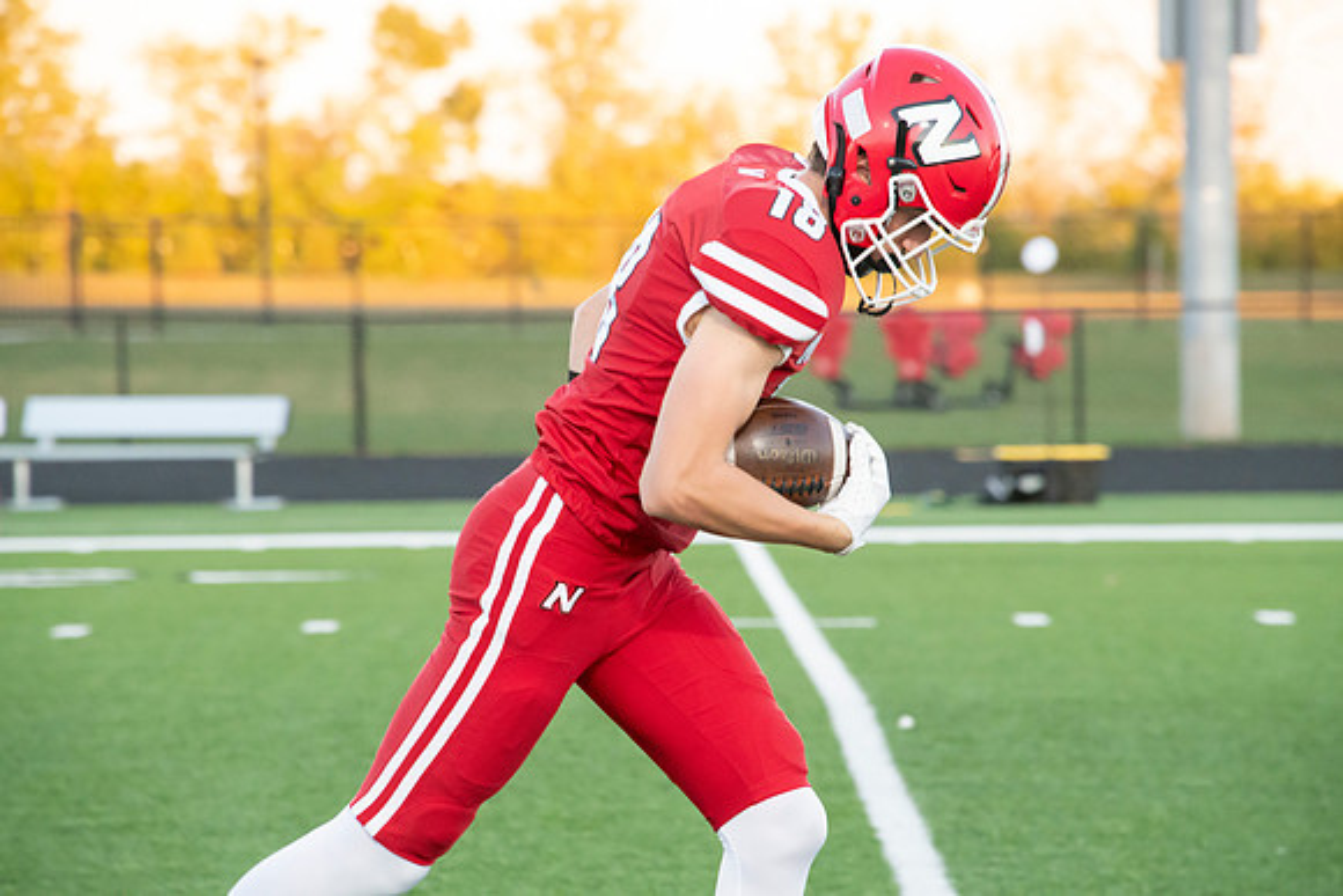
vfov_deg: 4.6
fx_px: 11194
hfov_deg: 6.9
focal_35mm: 300
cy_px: 448
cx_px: 672
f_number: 9
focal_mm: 300
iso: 8000
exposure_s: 1/500
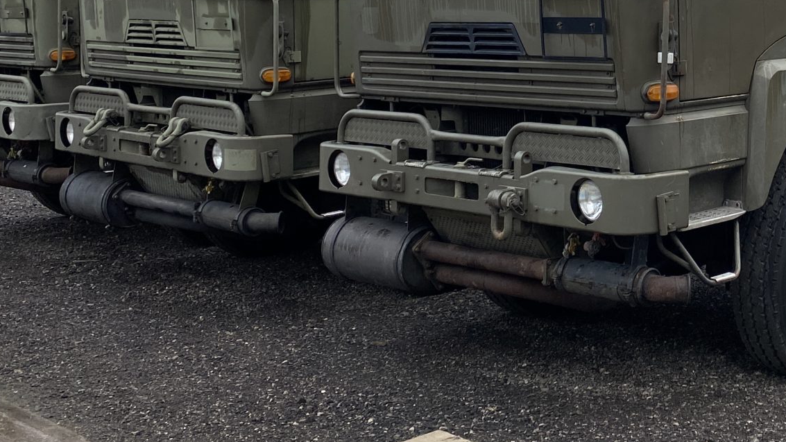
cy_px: -16
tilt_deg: +1.9
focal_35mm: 64
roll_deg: -0.8
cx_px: 740
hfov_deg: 31.0
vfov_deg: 18.3
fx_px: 1334
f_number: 1.8
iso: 32
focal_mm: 4.25
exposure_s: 1/529
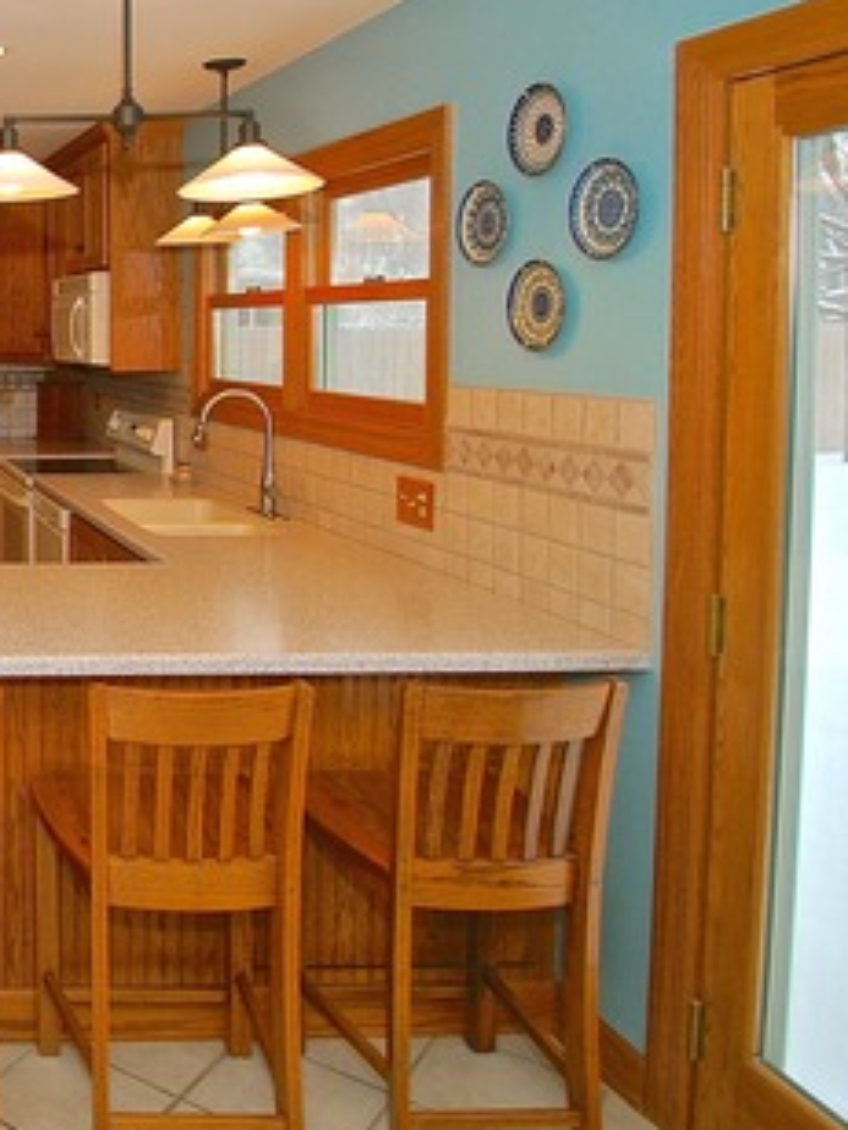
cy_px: 382
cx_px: -228
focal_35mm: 33
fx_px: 1078
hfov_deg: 33.0
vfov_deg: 54.3
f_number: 4
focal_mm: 11
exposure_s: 1/60
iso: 220
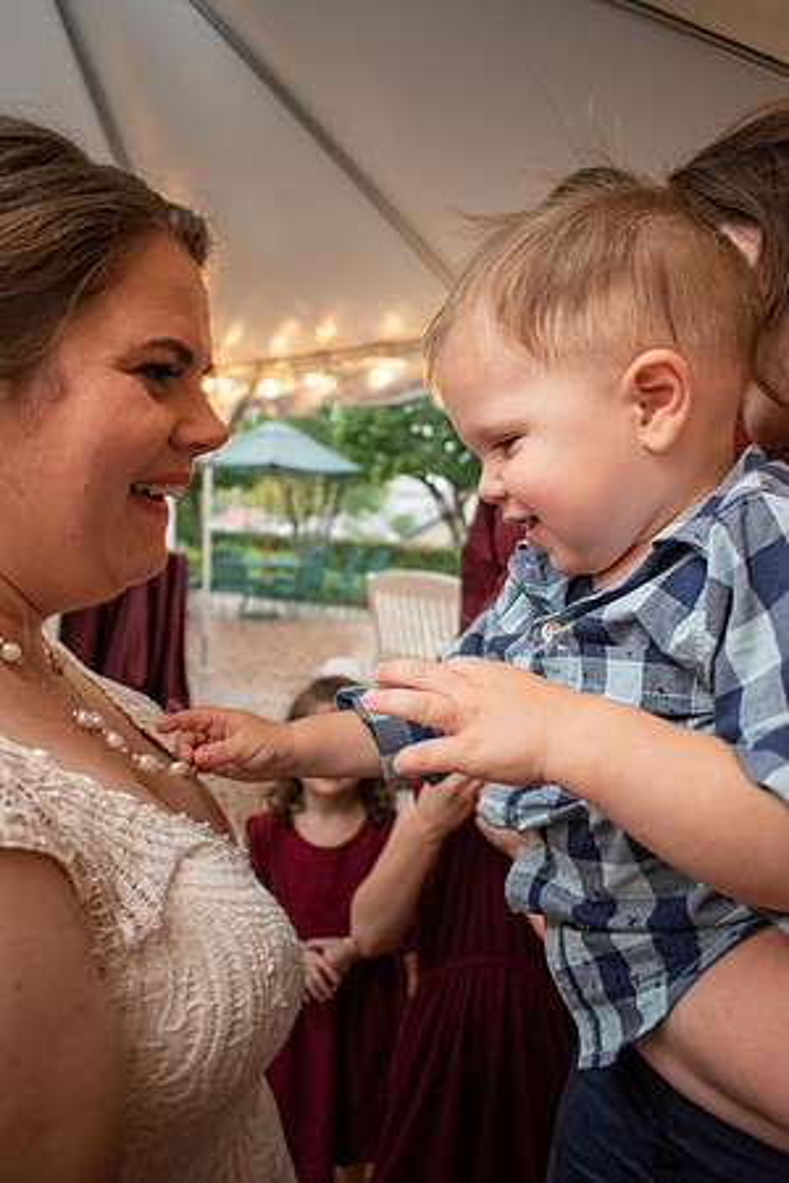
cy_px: 592
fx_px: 888
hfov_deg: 47.9
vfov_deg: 67.4
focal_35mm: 27
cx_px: 394
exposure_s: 1/60
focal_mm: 18
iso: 800
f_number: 4
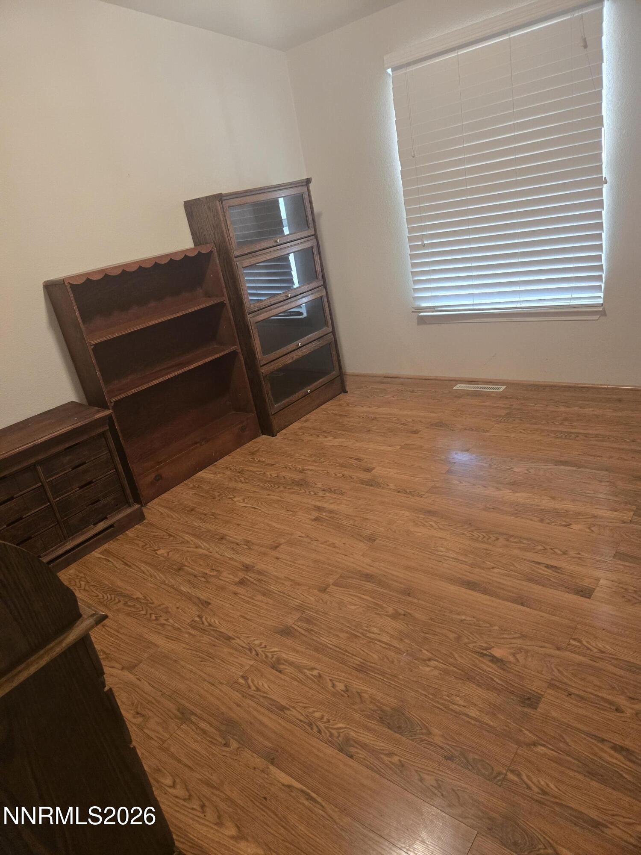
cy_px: 428
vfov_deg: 73.9
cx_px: 320
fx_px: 568
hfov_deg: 58.9
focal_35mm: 23
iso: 500
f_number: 1.8
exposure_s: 1/120
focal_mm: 5.4
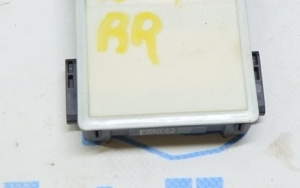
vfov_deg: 12.4
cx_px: 138
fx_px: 860
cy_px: 53
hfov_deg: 19.8
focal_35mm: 105
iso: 400
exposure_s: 1/40
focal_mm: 29
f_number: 4.2
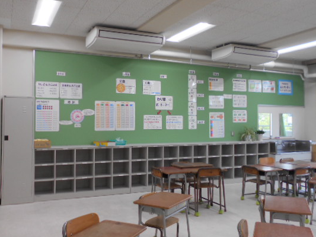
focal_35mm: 36
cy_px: 116
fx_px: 329
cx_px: 149
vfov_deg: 39.7
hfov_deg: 51.3
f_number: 3.4
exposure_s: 1/30
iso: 100
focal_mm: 5.1
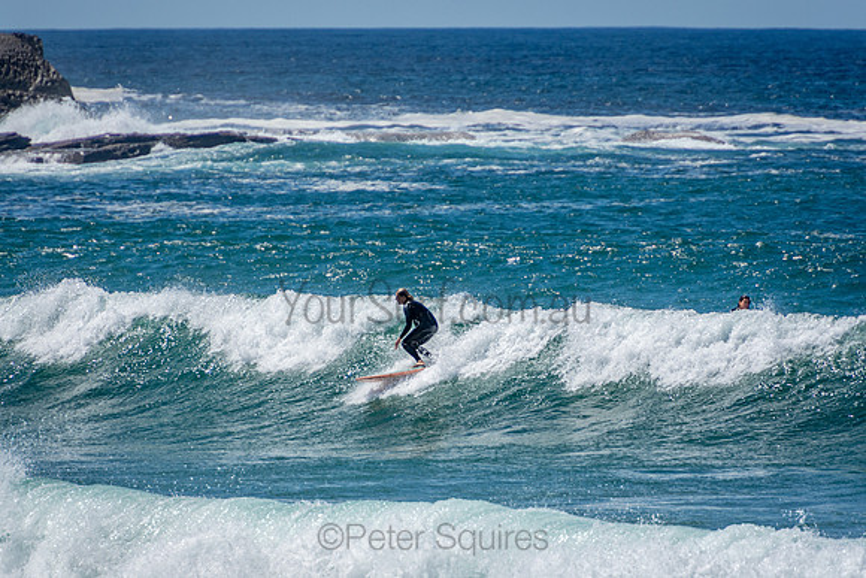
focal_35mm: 607
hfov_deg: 3.4
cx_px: 433
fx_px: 14608
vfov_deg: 2.3
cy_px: 289
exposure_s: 1/2000
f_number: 5.6
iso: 250
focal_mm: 400
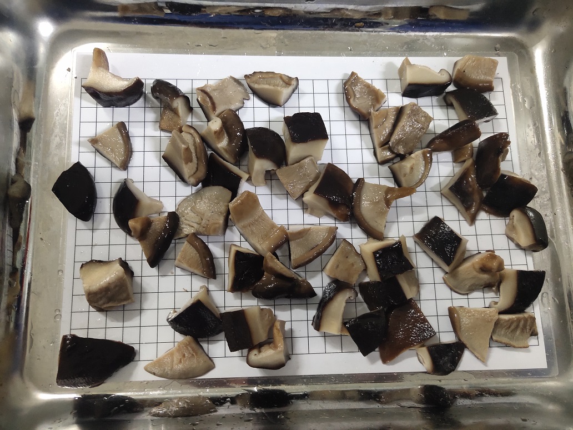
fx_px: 480
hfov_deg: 61.7
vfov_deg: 48.2
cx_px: 286
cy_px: 215
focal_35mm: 29
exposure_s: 1/33
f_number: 1.8
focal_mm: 4.27
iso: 557
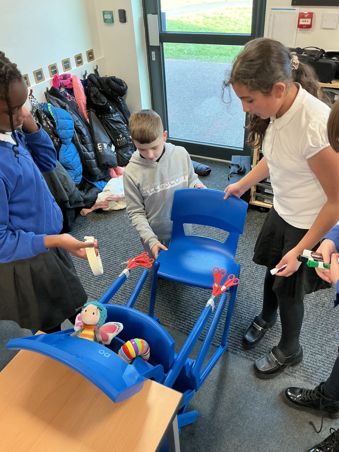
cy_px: 226
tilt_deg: -36.7
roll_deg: +5.2
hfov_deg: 48.2
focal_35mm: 29
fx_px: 379
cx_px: 170
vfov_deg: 61.7
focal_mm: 3
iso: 160
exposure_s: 1/60
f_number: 1.8
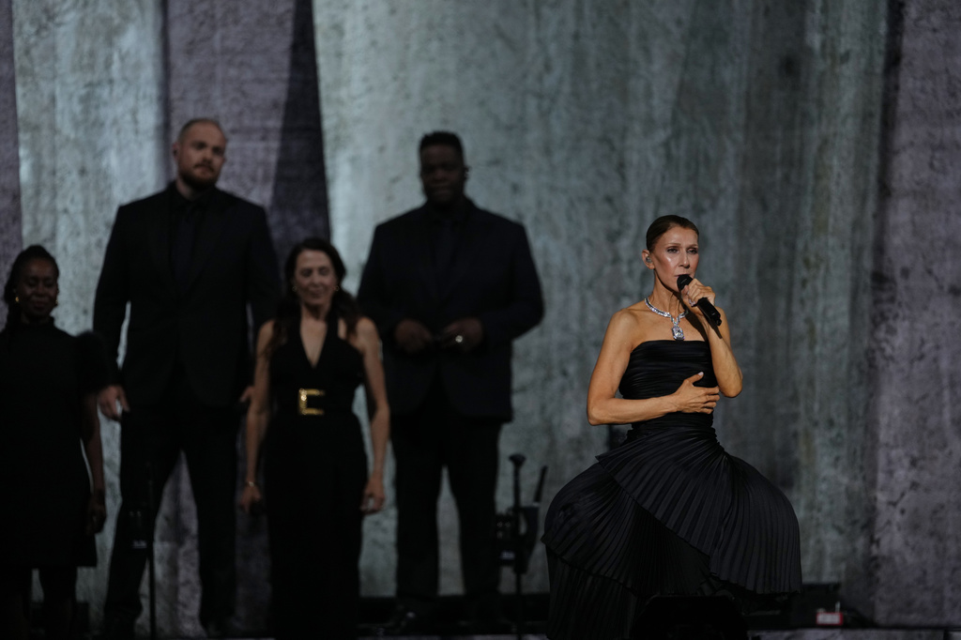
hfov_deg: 3.4
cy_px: 320
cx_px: 480
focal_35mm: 600
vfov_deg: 2.3
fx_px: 16011
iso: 2000
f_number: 4
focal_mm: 600
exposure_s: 1/400
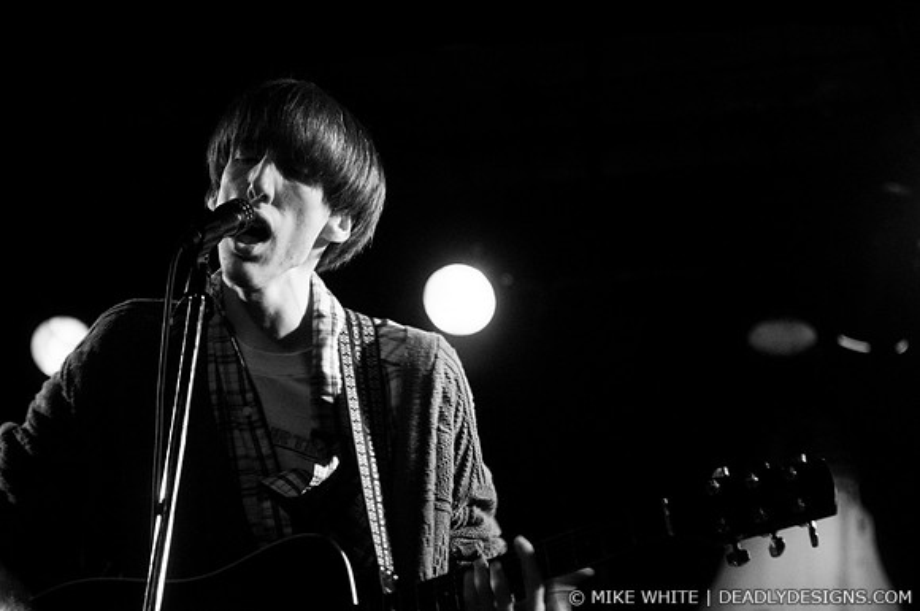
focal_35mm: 105
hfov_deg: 19.5
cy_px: 306
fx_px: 2680
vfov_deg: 13.0
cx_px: 460
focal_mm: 70
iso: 1000
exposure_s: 1/40
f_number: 2.8
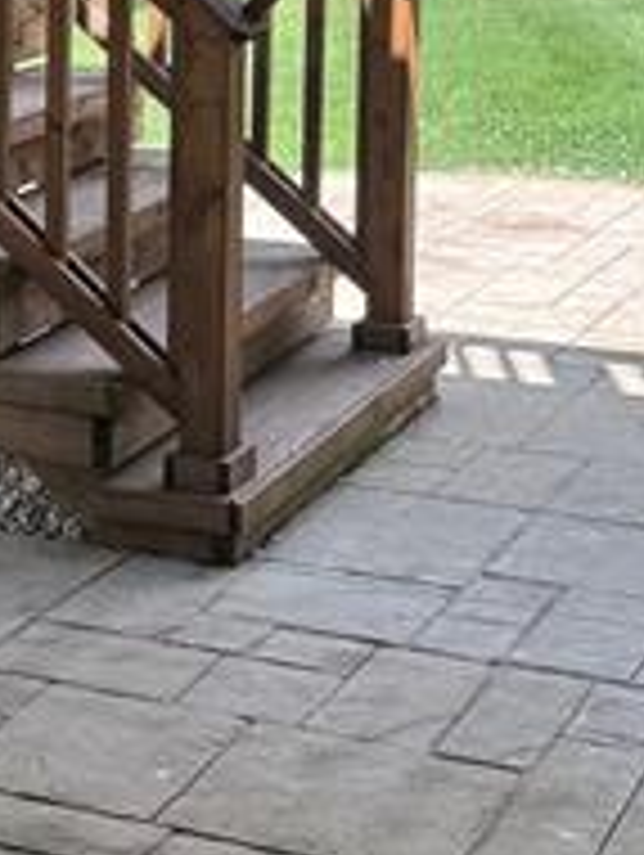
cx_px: 122
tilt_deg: -4.6
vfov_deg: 19.4
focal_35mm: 97
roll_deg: -0.6
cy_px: -72
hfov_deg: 15.2
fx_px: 2401
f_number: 1.78
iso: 80
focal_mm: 6.76
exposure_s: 1/645
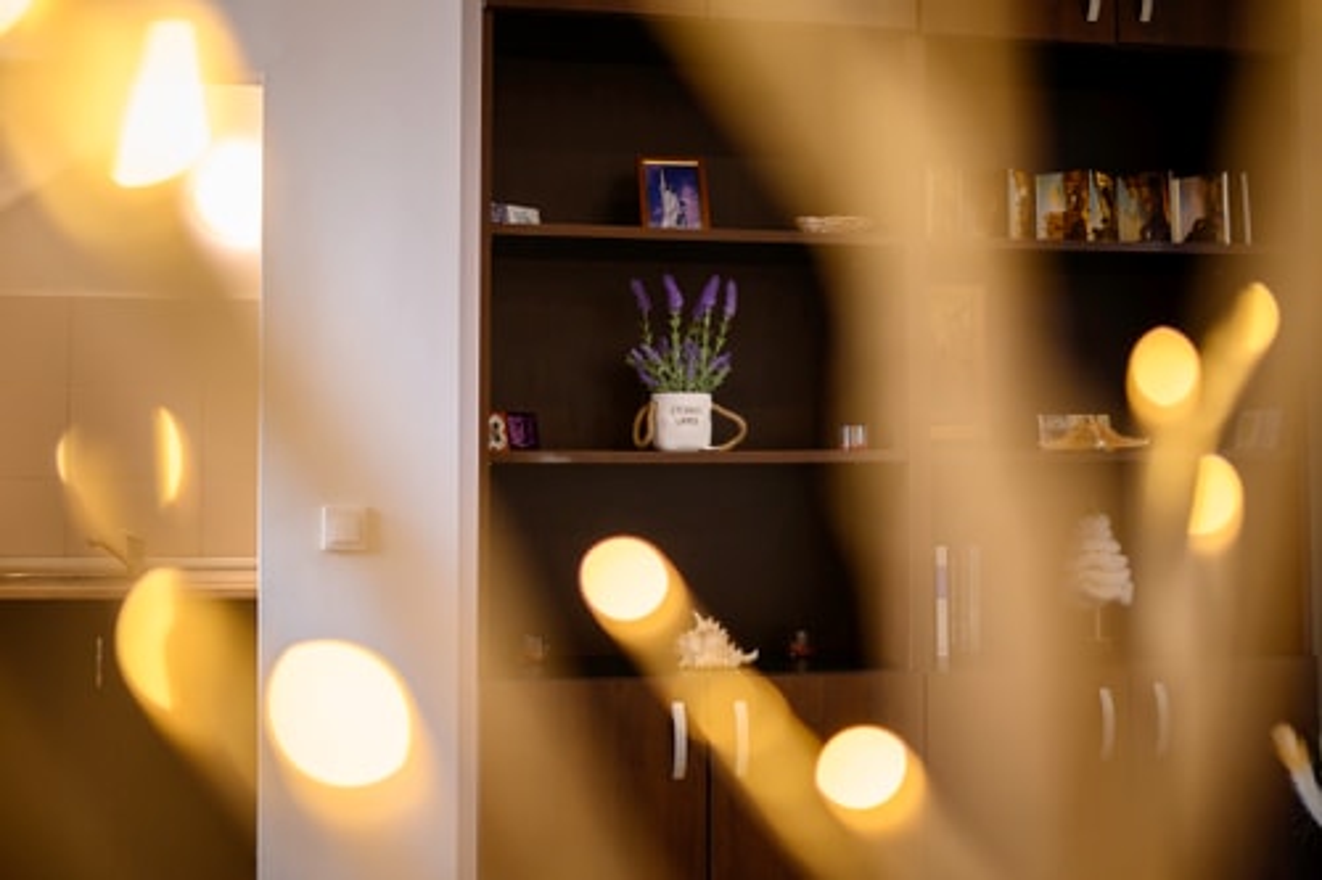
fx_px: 1732
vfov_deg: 28.5
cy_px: 385
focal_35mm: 47
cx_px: 680
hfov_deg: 41.8
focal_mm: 35
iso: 800
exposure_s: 1/125
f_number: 1.4
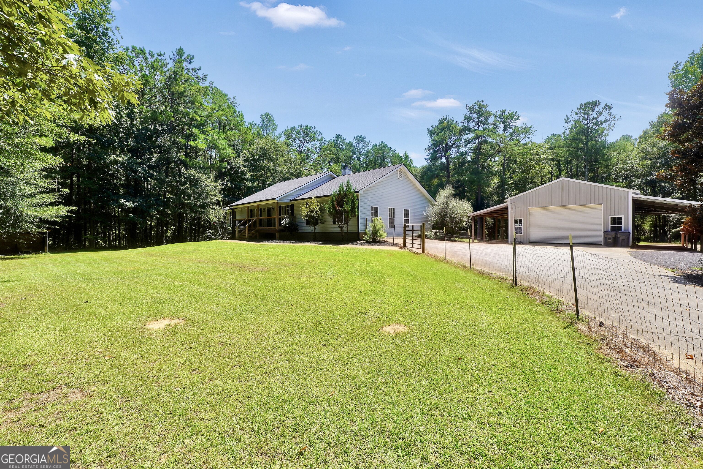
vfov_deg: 77.3
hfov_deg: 100.4
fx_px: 293
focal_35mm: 15
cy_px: 234
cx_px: 352
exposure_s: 1/125
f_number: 9
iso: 100
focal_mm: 10
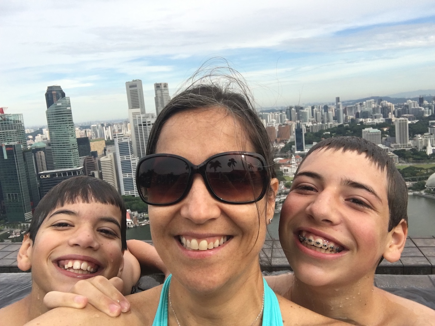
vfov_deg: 45.4
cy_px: 163
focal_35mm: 31
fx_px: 390
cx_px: 218
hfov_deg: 58.4
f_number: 2.2
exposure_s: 1/993
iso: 32
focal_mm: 2.65
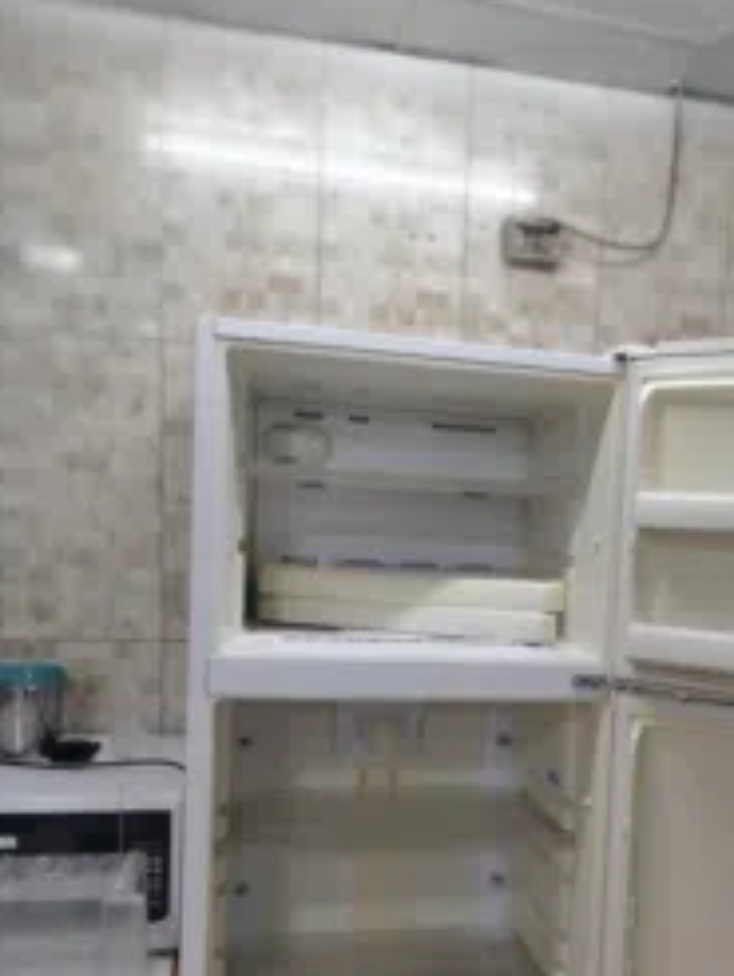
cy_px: 643
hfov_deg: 36.0
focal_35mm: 39
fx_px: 1101
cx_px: 551
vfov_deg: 47.1
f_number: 0.95
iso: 188
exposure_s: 1/33.3
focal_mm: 5.25
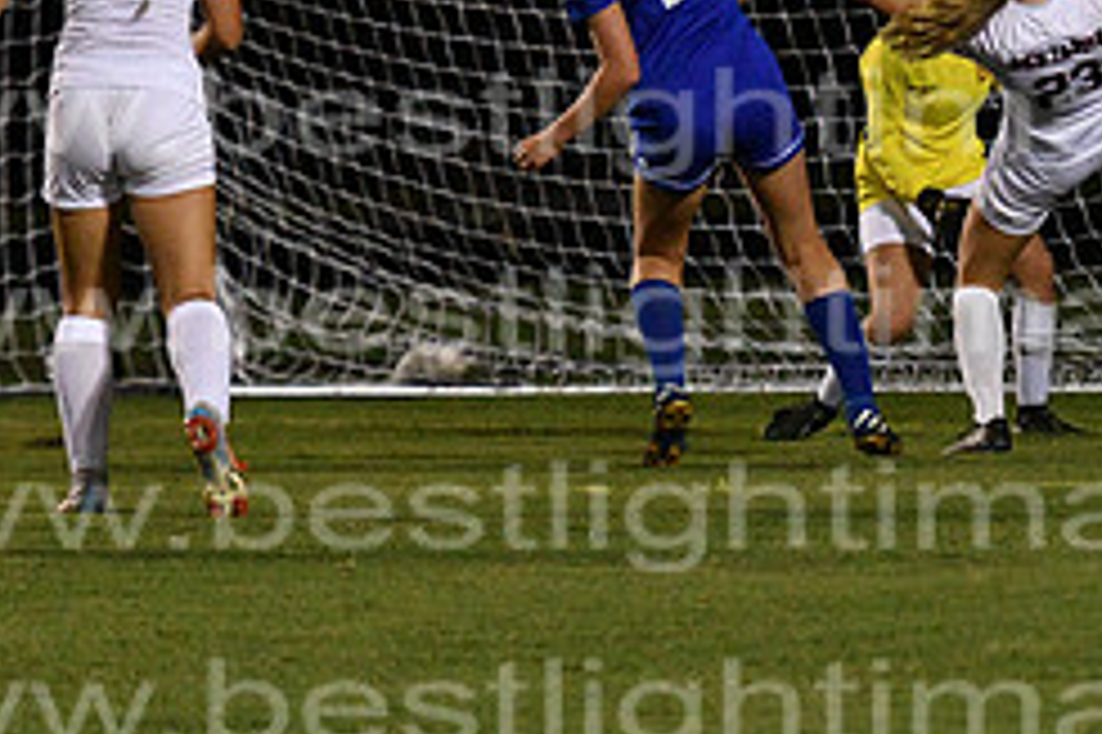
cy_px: 25
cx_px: 796
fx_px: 15234
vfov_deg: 2.8
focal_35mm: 498
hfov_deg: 4.1
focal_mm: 140
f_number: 4
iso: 8000
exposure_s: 1/800
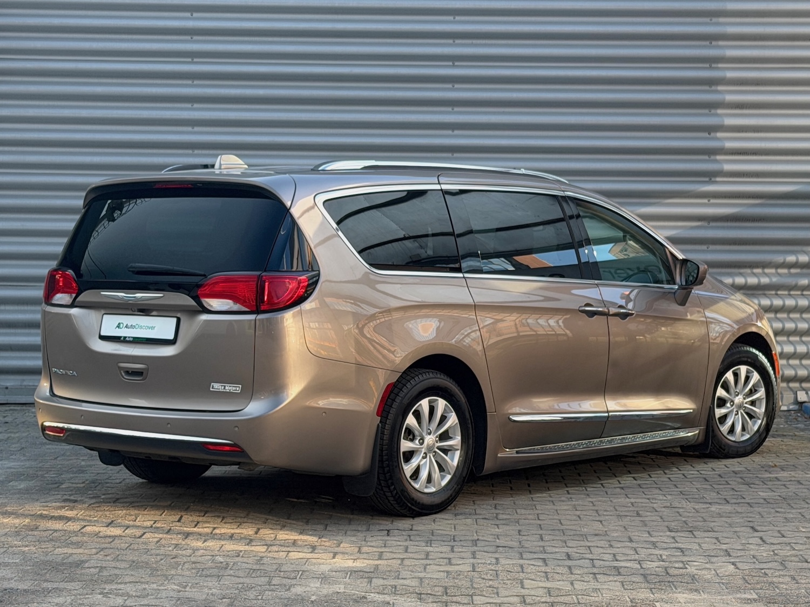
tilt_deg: -2.3
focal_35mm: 48
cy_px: 304
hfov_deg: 39.7
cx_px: 405
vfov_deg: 30.3
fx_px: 1123
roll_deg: -0.2
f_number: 1.78
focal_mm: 6.76
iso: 50
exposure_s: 1/151
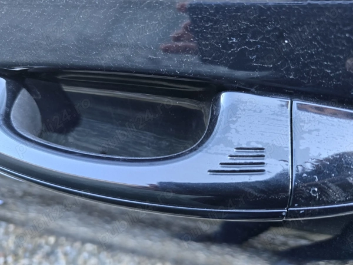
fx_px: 235
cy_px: 132
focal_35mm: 23
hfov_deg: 73.9
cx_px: 176
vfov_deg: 58.9
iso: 250
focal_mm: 6.3
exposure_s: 1/100
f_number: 1.7
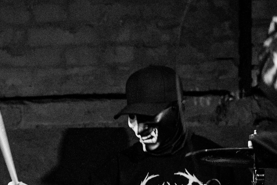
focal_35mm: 307
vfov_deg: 4.5
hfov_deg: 6.7
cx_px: 138
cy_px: 120
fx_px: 2363
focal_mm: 128
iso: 6400
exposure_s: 1/80
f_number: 3.5
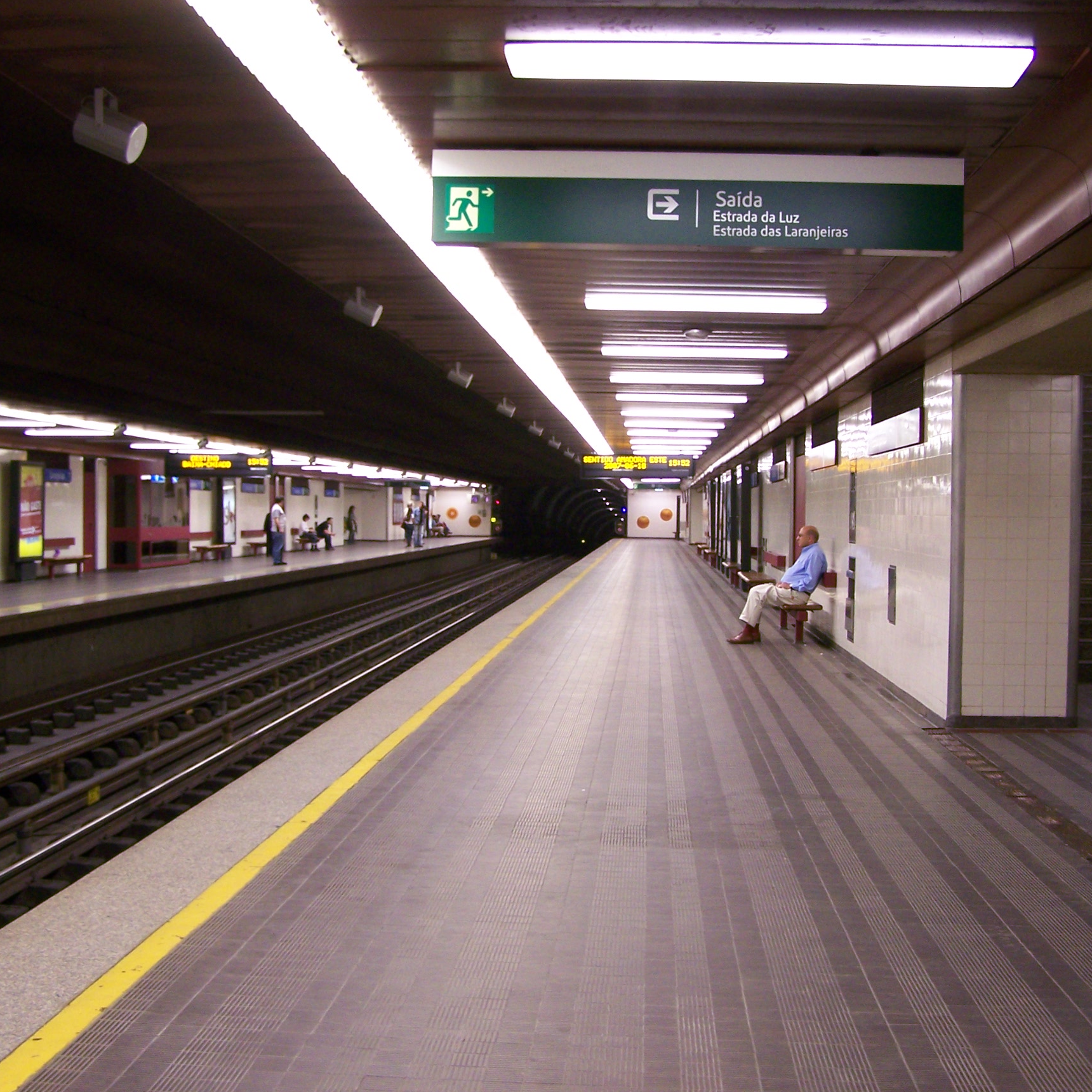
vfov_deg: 37.6
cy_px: 547
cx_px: 592
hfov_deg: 37.5
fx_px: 1606
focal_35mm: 45
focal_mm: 6.3
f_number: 2.8
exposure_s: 1/15
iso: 160
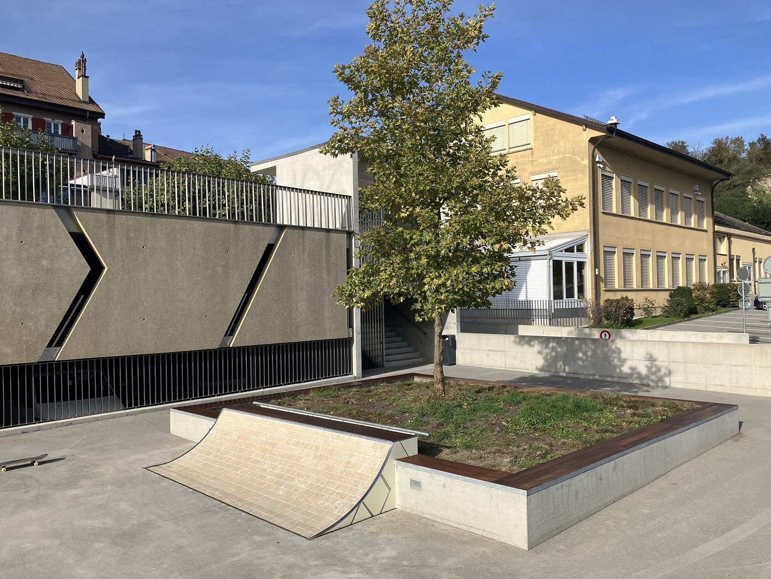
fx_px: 624
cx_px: 386
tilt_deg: +2.7
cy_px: 290
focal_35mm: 28
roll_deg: +0.6
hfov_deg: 63.4
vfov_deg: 49.7
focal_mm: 3.99
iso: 32
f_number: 1.8
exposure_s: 1/1799
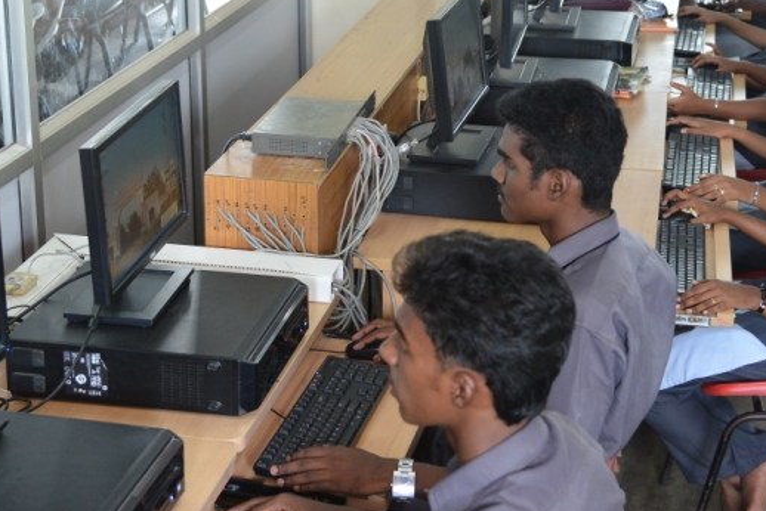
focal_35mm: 79
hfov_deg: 25.7
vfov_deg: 17.2
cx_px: 382
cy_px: 123
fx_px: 1682
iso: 2000
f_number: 4
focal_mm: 40
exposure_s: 1/50
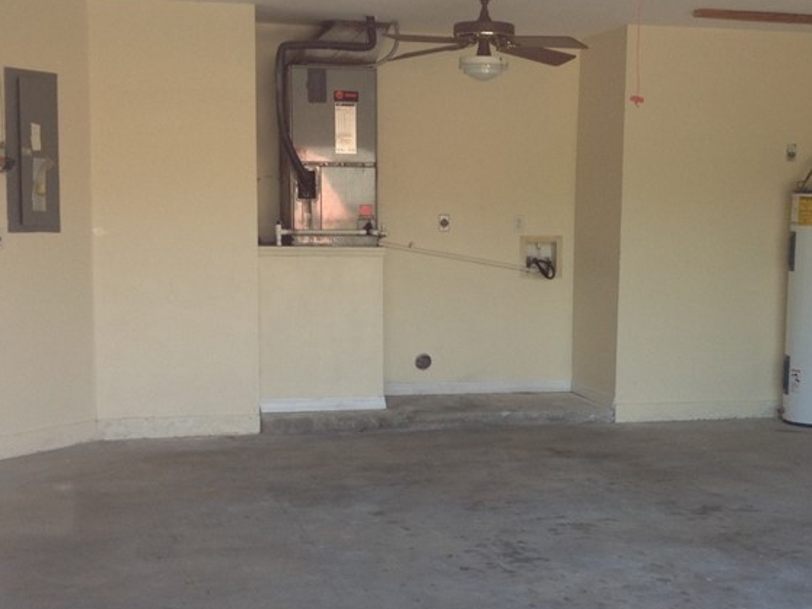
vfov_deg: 22.9
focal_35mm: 64
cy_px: 364
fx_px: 1501
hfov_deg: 30.2
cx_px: 481
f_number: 2.4
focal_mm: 4.28
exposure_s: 1/120
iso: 64
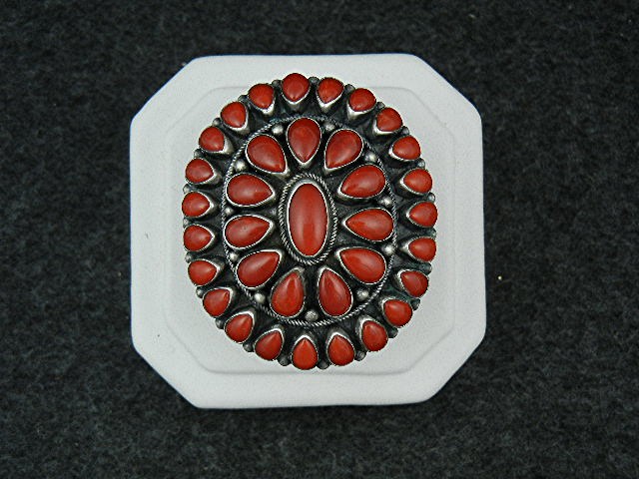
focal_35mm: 77
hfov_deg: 25.3
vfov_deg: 19.1
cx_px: 320
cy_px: 240
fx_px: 1421
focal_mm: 13.9
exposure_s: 1/17.8
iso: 400
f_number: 4.3
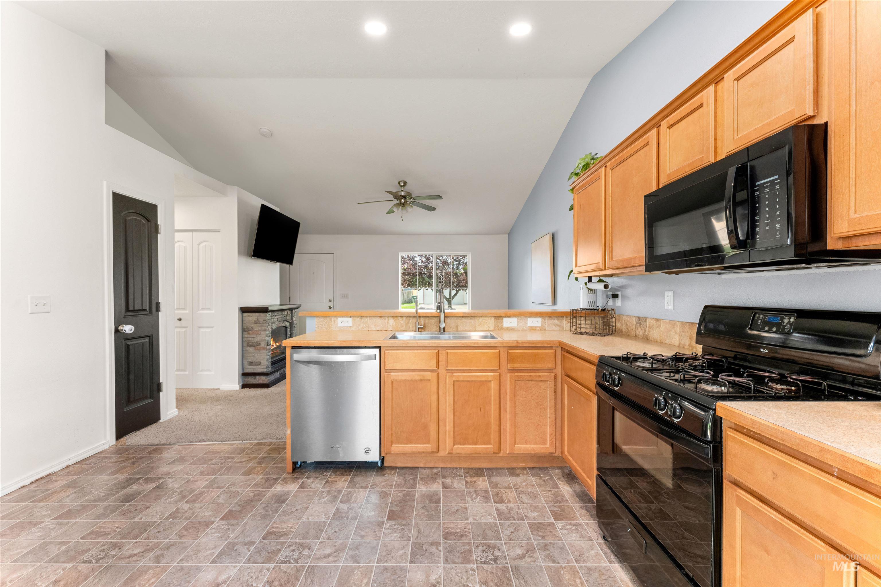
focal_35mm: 14
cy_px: 294
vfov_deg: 81.2
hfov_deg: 104.3
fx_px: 343
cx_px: 440
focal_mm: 14
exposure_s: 1/4
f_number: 14
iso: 800
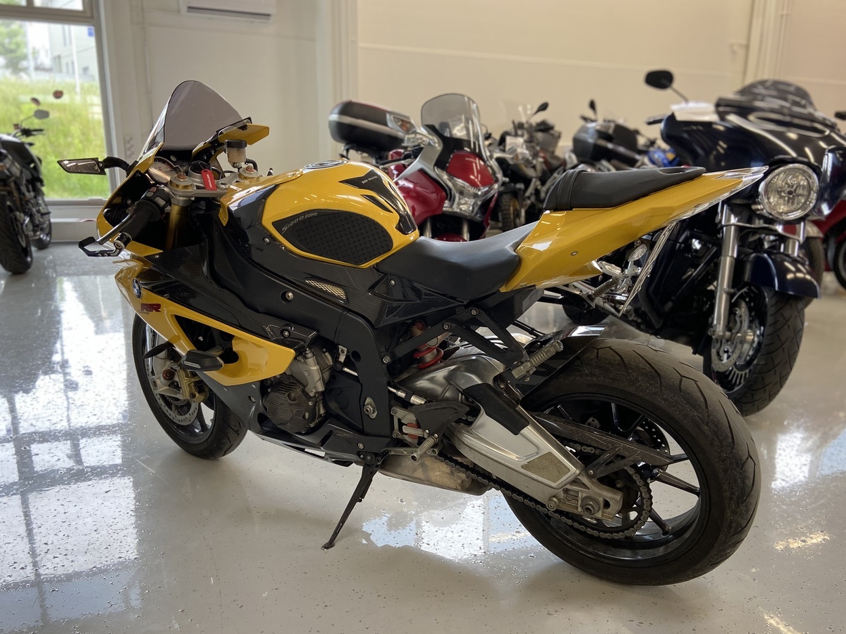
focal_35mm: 30
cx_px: 437
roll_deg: -0.7
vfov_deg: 46.7
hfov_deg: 60.0
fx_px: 733
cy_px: 359
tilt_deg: -14.7
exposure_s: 1/100
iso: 100
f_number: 1.8
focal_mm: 4.25
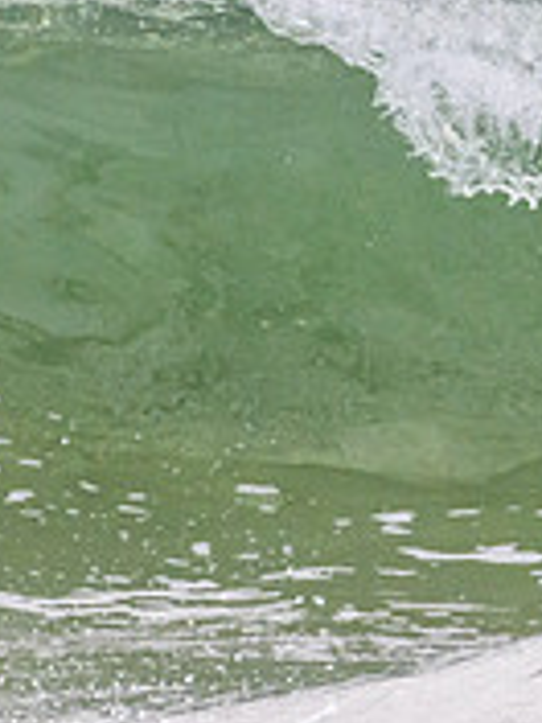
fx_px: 52922
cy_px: 55
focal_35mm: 2535
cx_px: 1096
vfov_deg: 0.8
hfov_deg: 0.6
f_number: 11
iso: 2800
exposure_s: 1/2000
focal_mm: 800
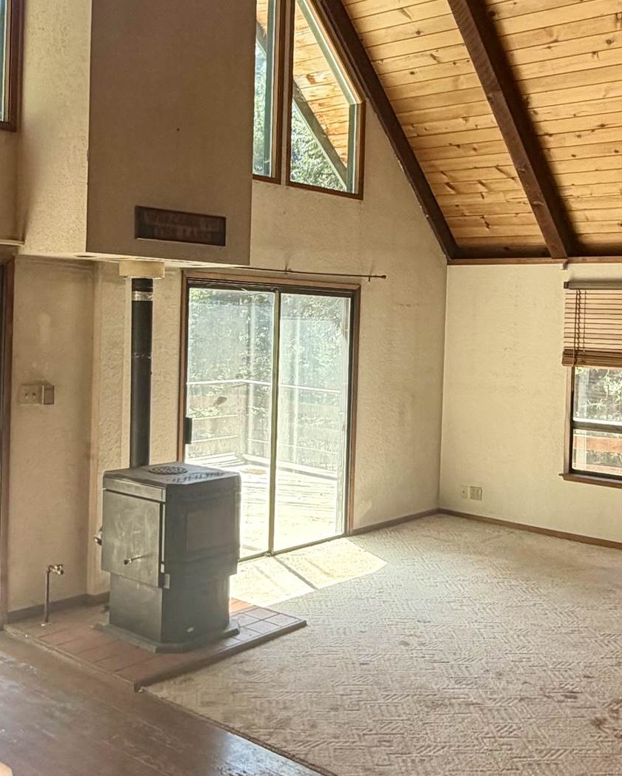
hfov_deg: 37.4
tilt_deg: -1.2
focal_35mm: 40
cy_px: 328
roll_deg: -2.3
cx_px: 313
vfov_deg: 45.6
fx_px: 920
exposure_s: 1/121
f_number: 2.2
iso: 64
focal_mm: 2.22
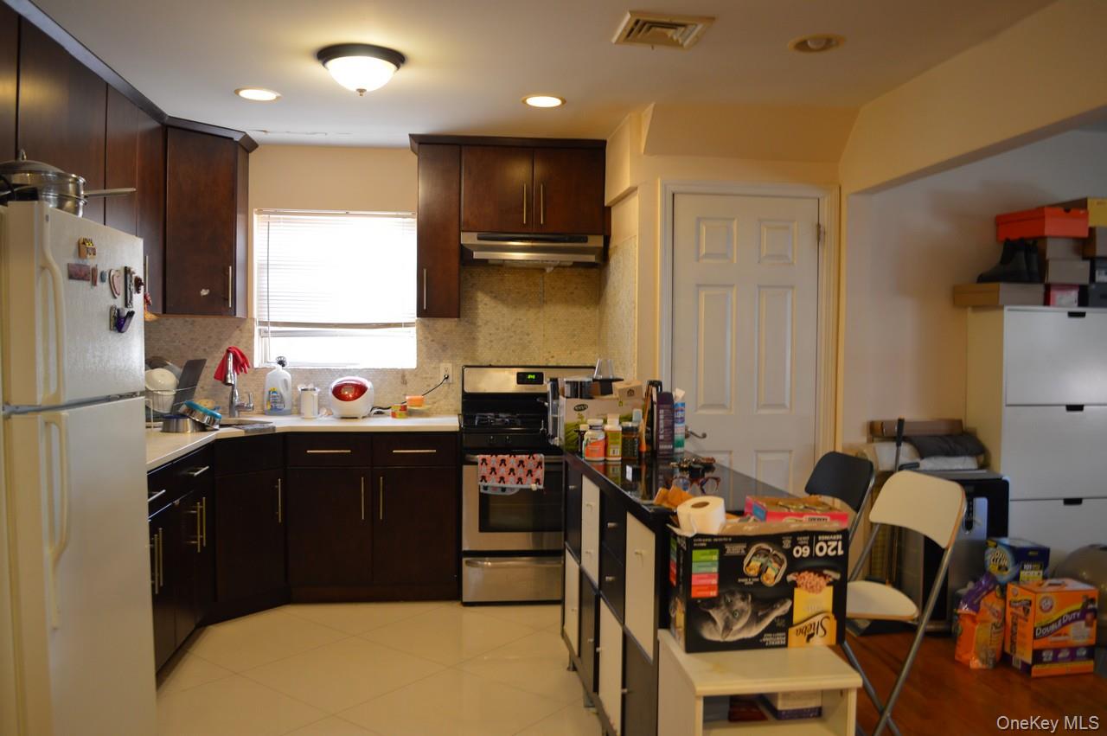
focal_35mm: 27
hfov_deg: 67.4
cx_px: 554
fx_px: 829
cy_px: 368
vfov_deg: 47.8
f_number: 3.5
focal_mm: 18
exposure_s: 1/15
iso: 400
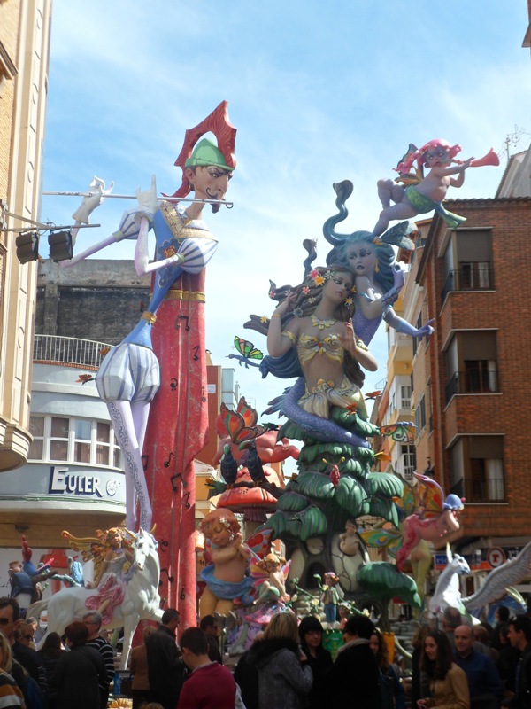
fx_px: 1064
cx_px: 266
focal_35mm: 52
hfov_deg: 28.0
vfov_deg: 36.8
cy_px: 354
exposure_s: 1/350
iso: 80
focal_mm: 8.1
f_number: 4.3
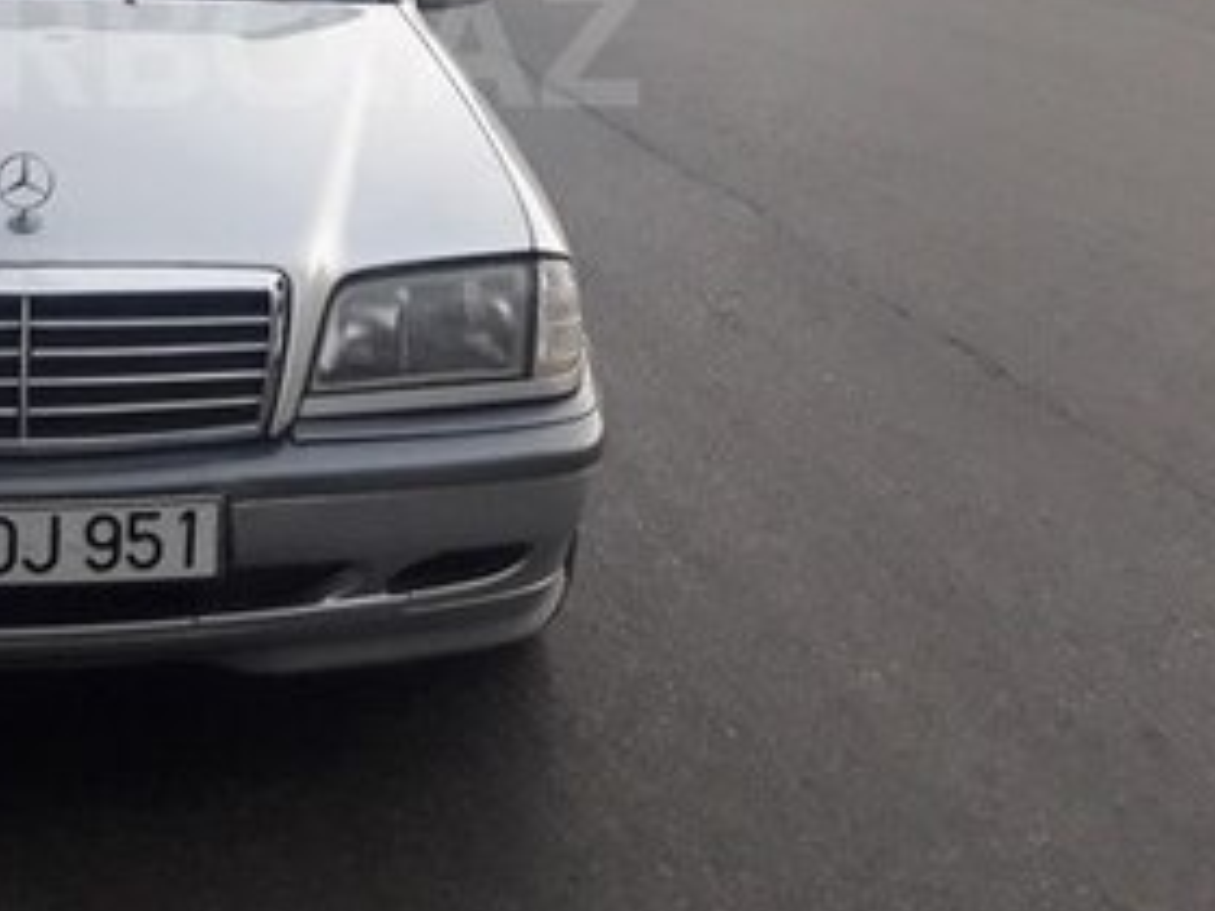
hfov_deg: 28.6
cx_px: 195
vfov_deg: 21.6
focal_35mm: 66
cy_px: 41
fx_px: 2317
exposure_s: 1/20
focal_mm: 3.7
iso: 200
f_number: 1.9
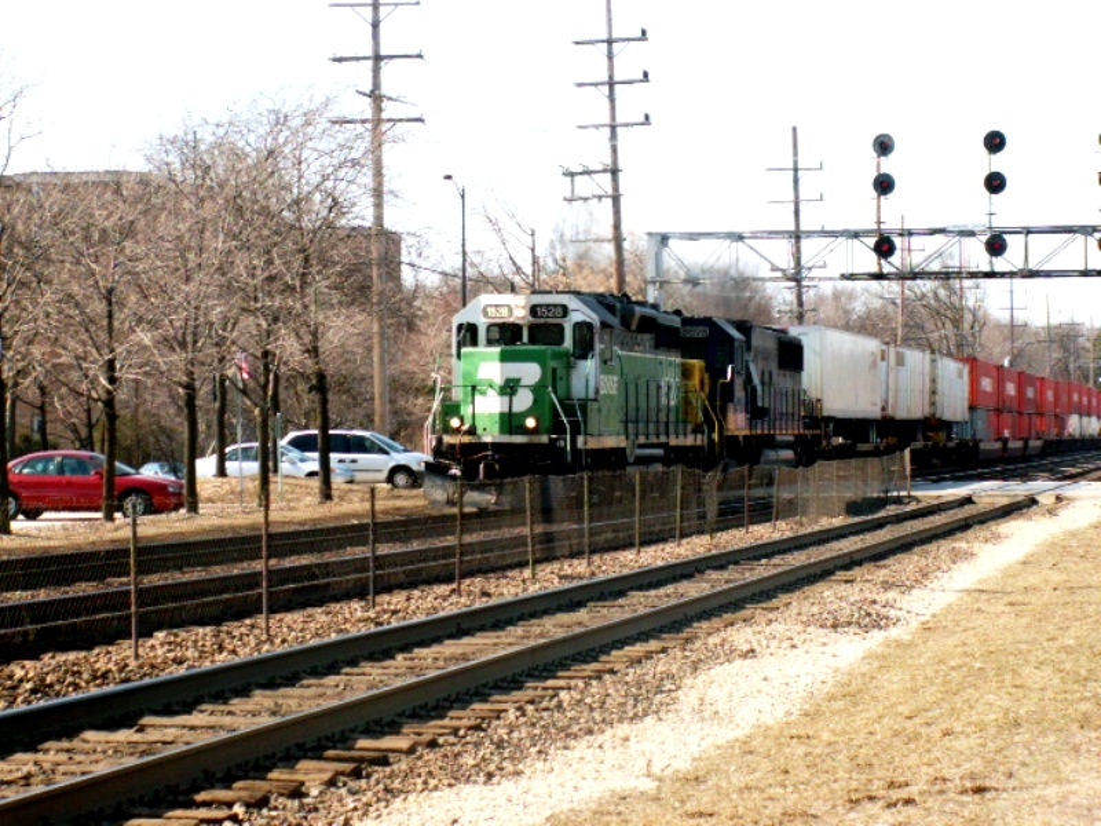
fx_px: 2926
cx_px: 550
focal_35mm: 92
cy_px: 413
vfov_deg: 16.1
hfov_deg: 21.3
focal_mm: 15.43
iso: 50
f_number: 4.5
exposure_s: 1/250
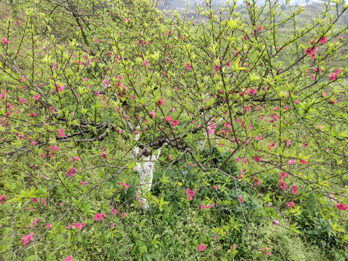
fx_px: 292
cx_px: 174
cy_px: 130
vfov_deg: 48.2
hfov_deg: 61.7
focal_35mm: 29
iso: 69
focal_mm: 4.27
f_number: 1.8
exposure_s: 1/100
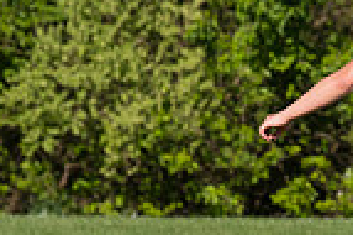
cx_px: 600
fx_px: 11929
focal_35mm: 1218
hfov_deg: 1.7
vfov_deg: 1.1
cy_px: 166
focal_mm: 200
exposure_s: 1/1600
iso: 250
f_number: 5.6
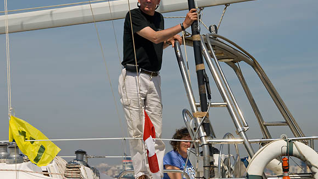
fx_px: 1197
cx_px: 159
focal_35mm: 142
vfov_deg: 8.5
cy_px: 75
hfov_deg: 15.1
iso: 100
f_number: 10
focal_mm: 90
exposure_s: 1/400
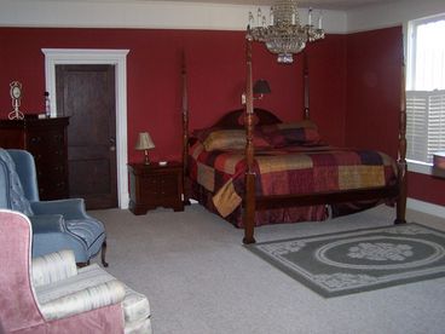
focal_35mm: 38
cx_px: 222
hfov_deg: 49.0
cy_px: 167
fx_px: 489
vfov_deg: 37.7
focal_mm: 6.3
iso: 140
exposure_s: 1/60
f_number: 2.8
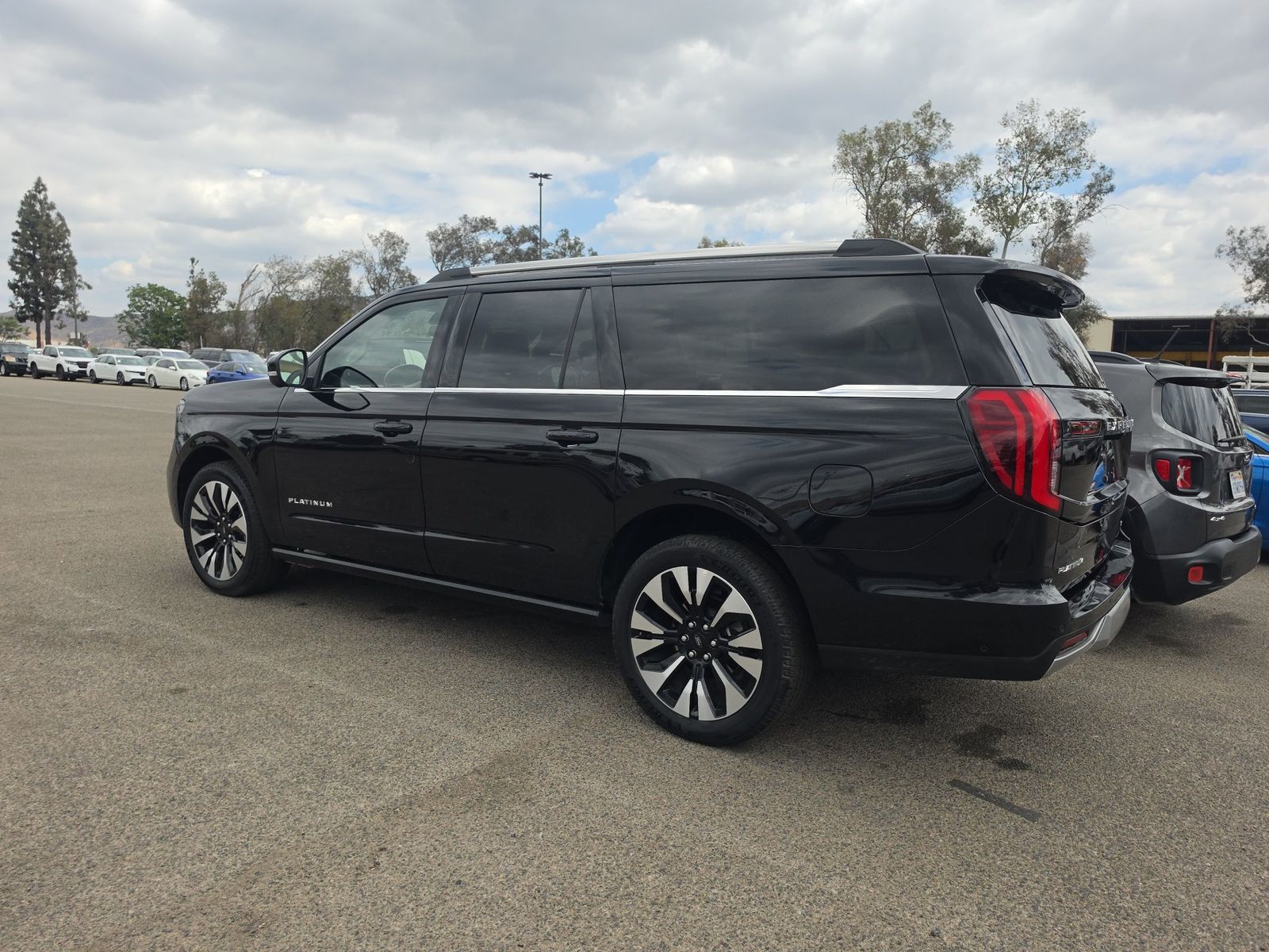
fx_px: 843
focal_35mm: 23
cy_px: 476
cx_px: 634
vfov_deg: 58.9
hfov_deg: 73.9
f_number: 1.4
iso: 63
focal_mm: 6.5
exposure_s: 1/4887
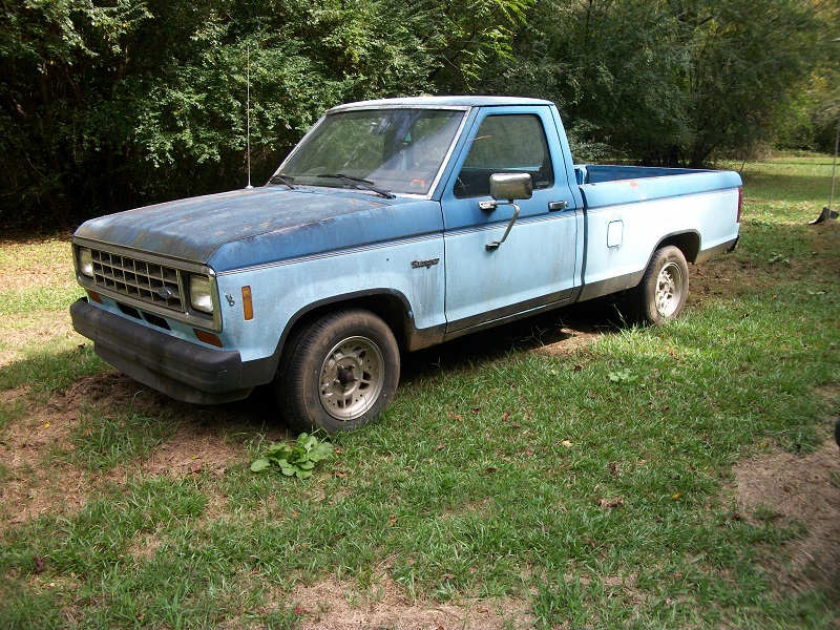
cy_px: 315
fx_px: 777
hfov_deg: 56.8
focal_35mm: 32
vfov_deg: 44.2
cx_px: 420
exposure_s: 1/60
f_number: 8.8
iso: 80
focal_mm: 5.7
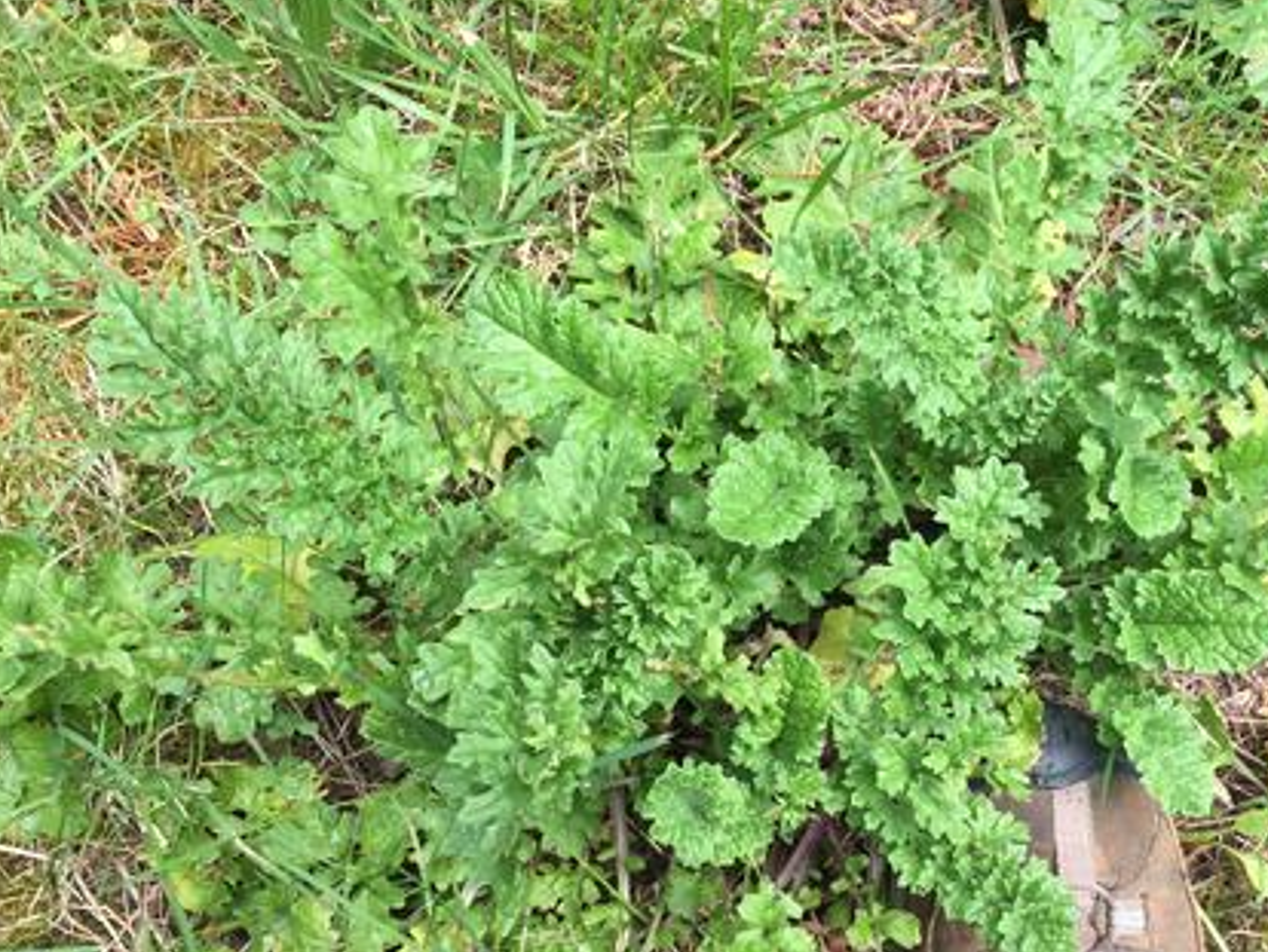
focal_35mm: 35
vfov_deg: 40.6
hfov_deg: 52.3
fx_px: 1283
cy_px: 549
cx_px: 753
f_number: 2.2
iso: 32
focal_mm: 4.15
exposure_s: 1/150
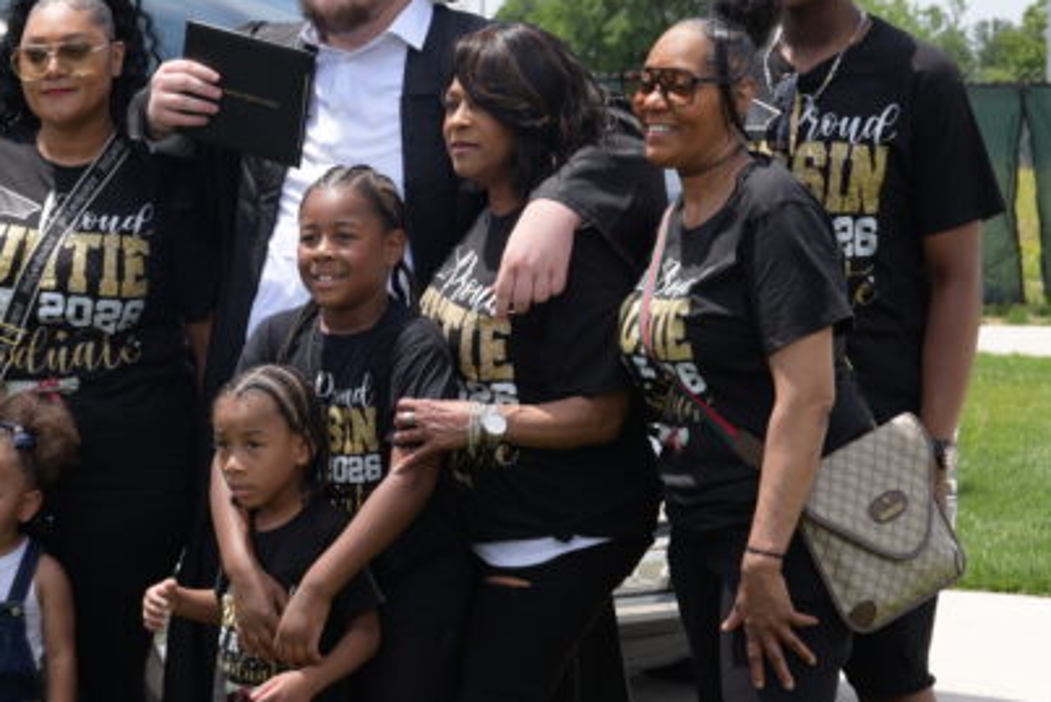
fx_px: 3767
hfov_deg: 15.9
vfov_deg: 10.6
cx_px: 415
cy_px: 331
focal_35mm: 129
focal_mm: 65
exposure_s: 1/1000
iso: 400
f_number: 6.3
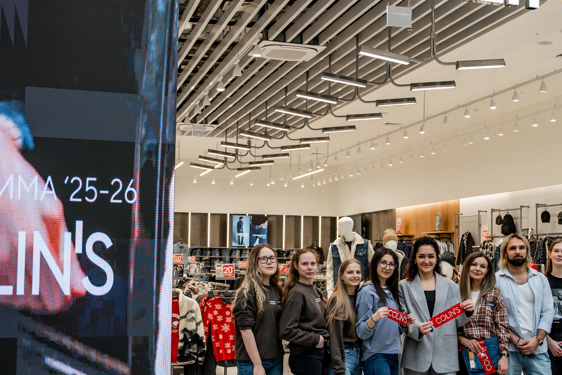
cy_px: 212
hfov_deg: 36.6
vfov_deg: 25.0
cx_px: 359
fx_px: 843
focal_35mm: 54
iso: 800
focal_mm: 31
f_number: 2.8
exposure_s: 1/400
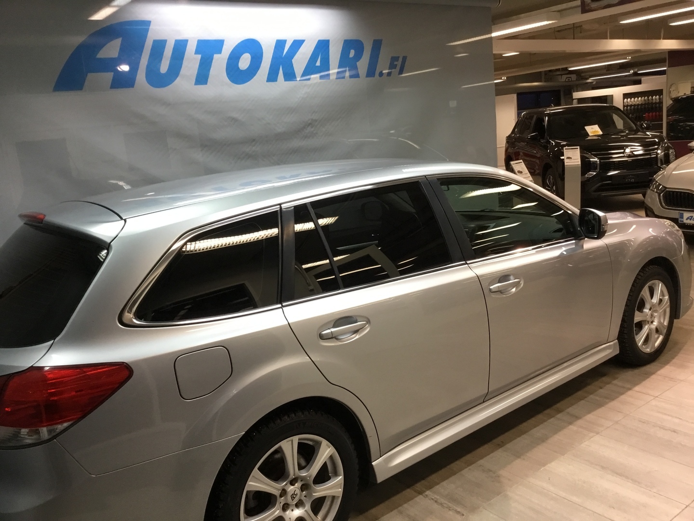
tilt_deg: -11.5
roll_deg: +6.4
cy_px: 260
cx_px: 347
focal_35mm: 31
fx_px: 622
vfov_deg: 45.4
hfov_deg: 58.4
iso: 64
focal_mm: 3.3
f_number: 2.4
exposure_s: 1/33
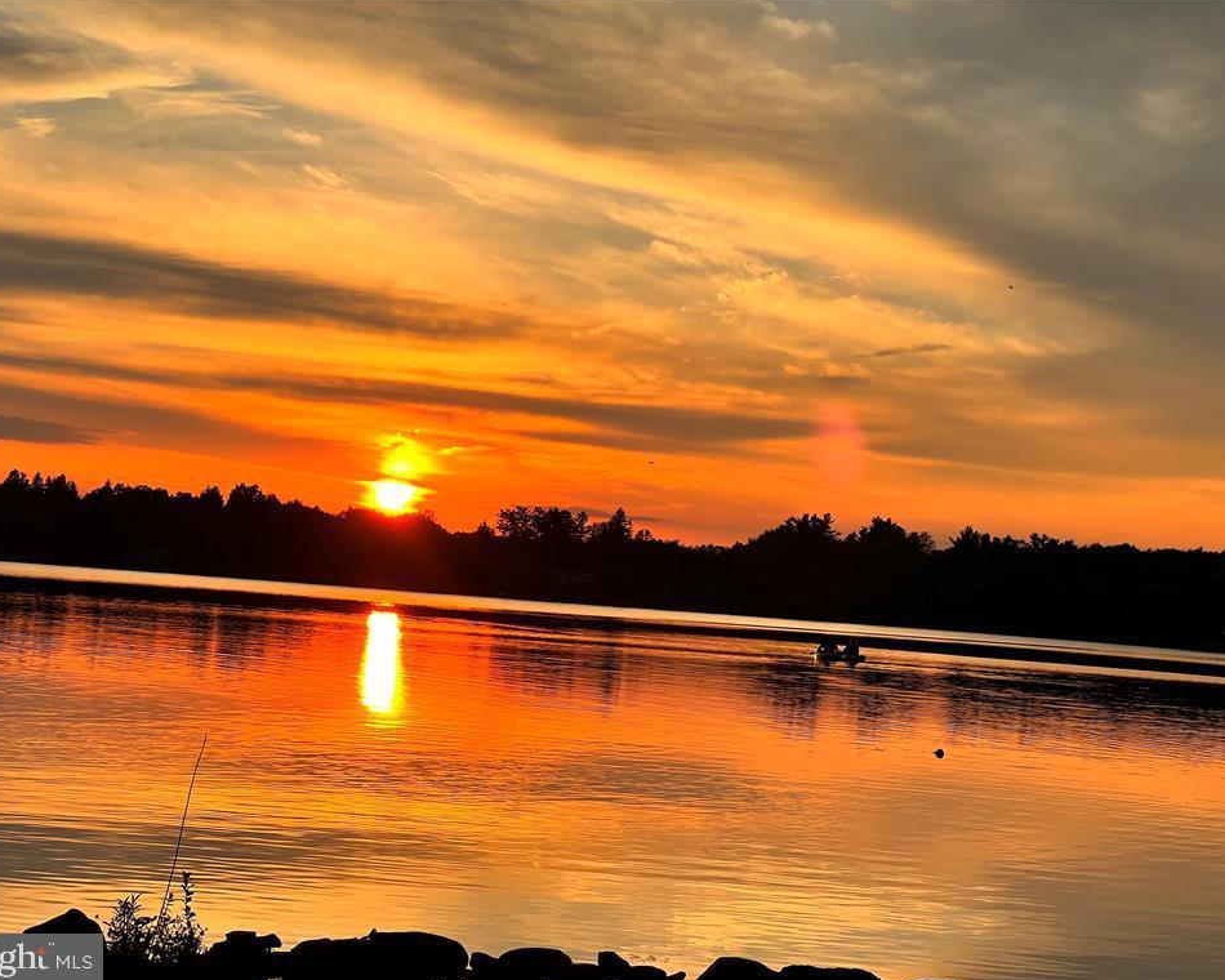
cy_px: 491
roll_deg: -3.8
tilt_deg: +3.6
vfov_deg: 18.9
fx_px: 2937
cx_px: 602
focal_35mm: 81
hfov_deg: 23.6
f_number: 2.8
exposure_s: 1/499
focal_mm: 9
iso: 32
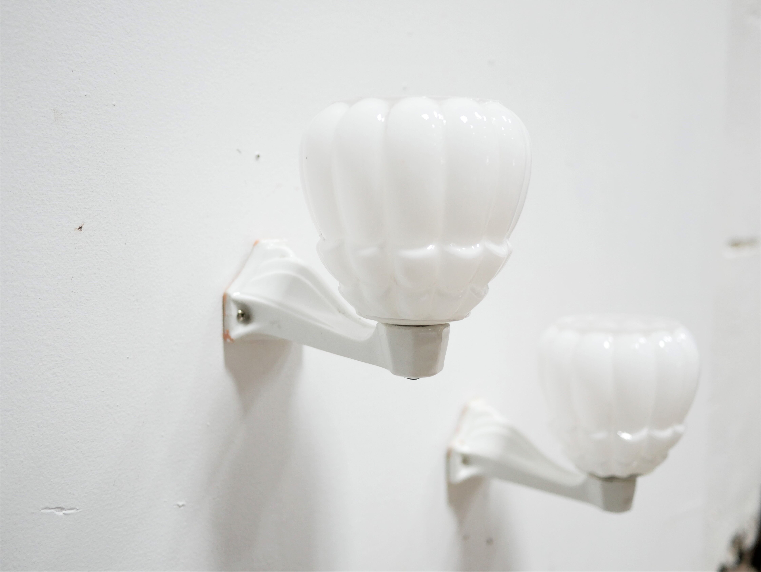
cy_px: 286
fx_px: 880
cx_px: 380
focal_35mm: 40
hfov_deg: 46.8
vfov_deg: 36.0
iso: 500
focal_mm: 20
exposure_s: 1/60
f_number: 1.7
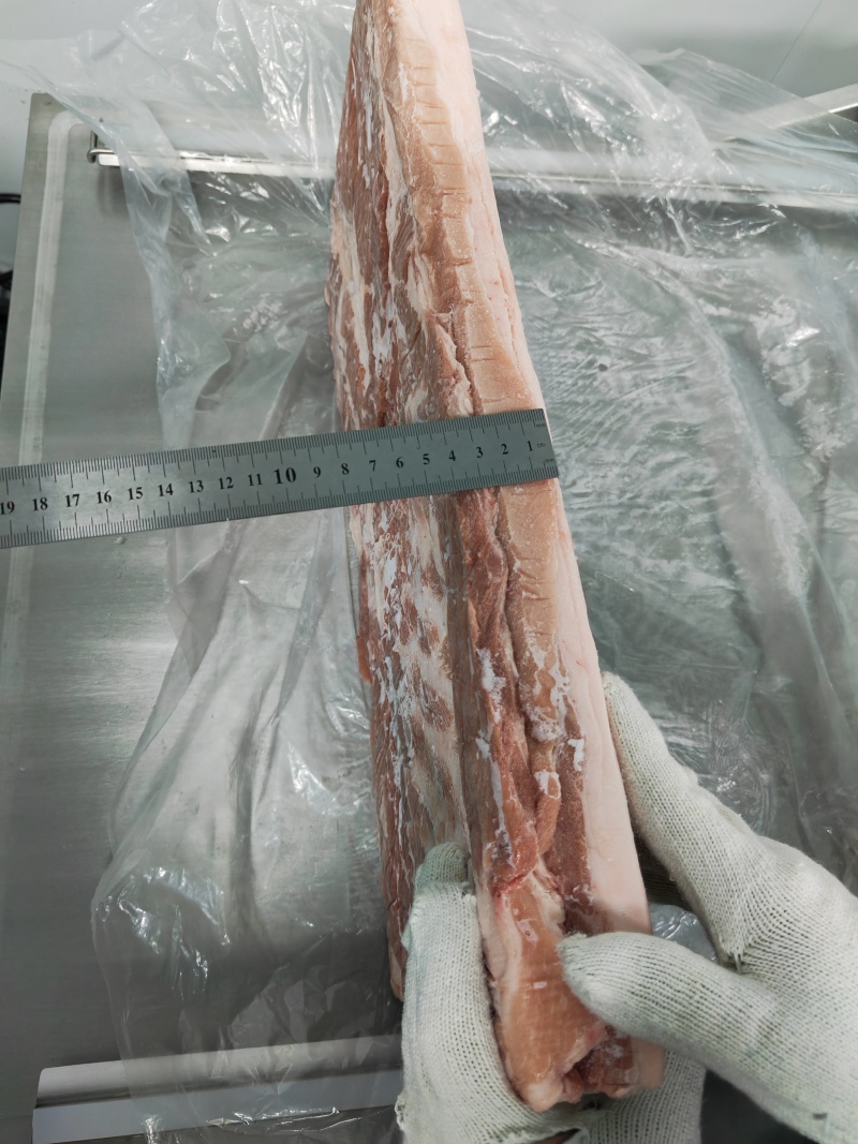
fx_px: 892
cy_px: 572
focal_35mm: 27
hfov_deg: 51.3
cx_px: 429
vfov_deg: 65.3
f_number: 1.9
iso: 640
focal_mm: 5.52
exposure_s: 1/50
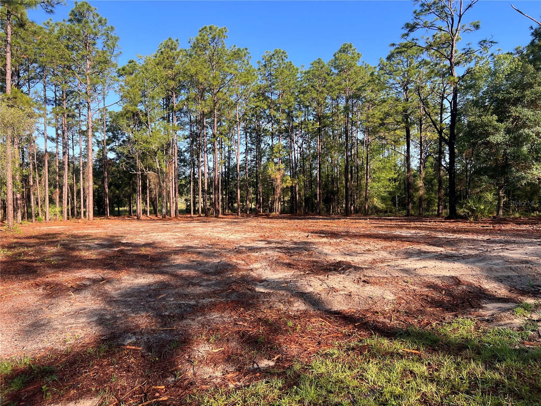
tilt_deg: -1.7
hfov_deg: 67.3
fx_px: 406
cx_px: 270
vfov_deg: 53.1
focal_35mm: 26
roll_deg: +1.0
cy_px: 203
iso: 50
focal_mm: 5.7
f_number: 1.5
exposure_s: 1/1238
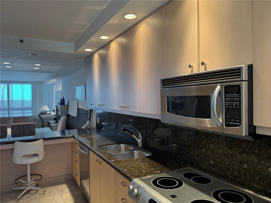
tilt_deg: -1.0
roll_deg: -2.0
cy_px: 102
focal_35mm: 24
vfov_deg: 56.8
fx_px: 188
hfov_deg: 71.6
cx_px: 136
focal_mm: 6.76
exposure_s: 1/120
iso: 160
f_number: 1.78
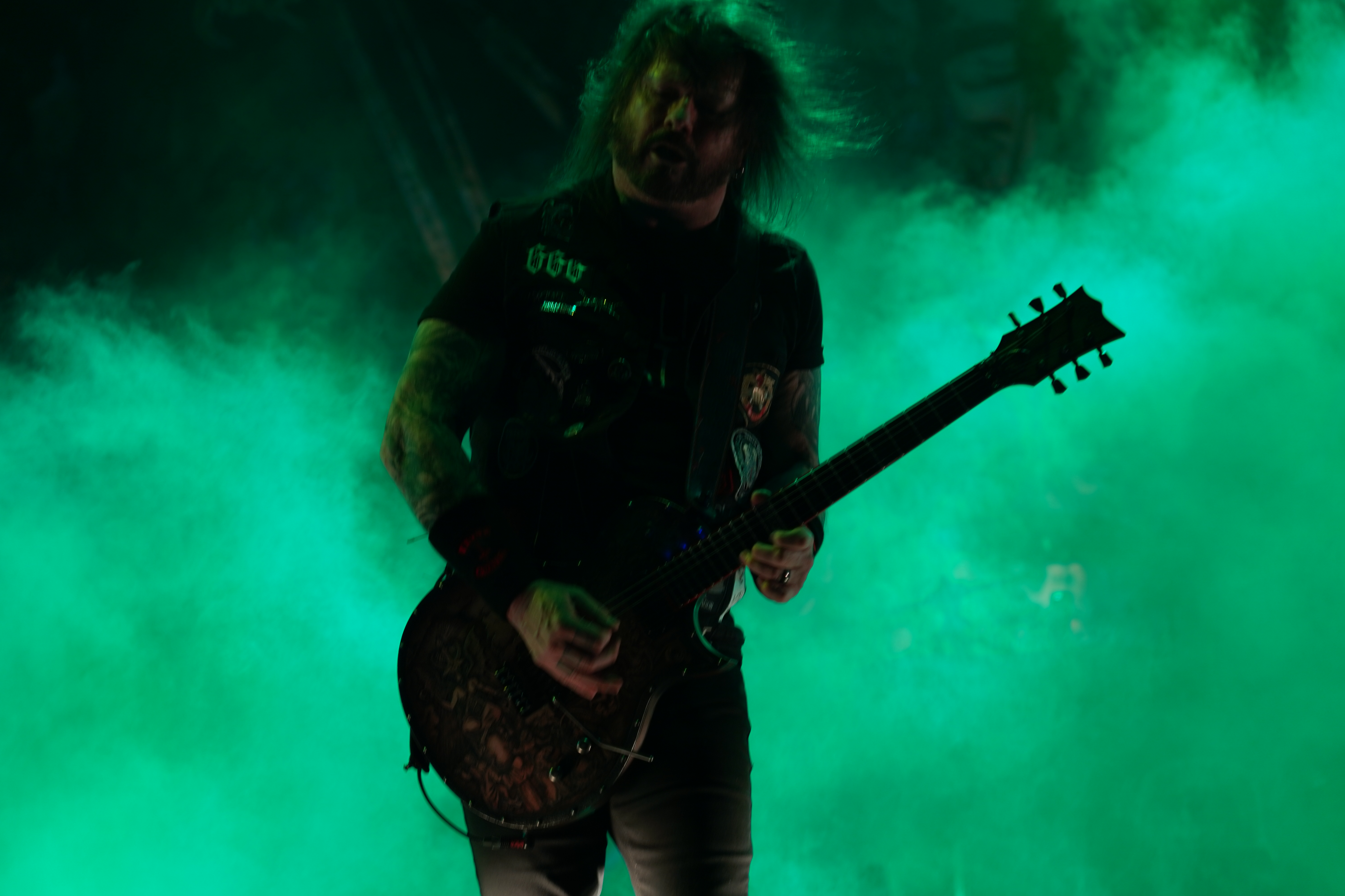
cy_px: 448
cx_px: 672
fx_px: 3923
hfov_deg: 19.5
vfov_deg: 13.0
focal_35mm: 105
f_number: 4
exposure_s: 1/125
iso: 320
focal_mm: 105
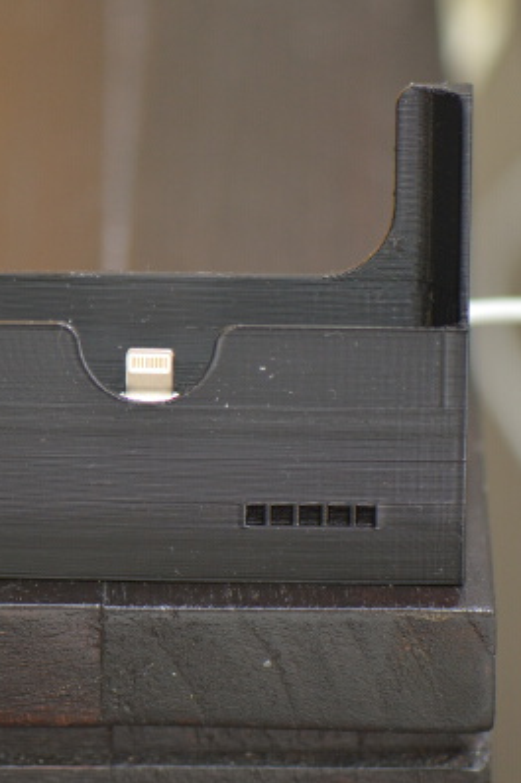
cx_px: 171
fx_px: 5187
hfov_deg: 5.7
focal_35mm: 239
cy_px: 392
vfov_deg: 8.6
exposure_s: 1/125
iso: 800
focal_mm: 105
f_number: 3
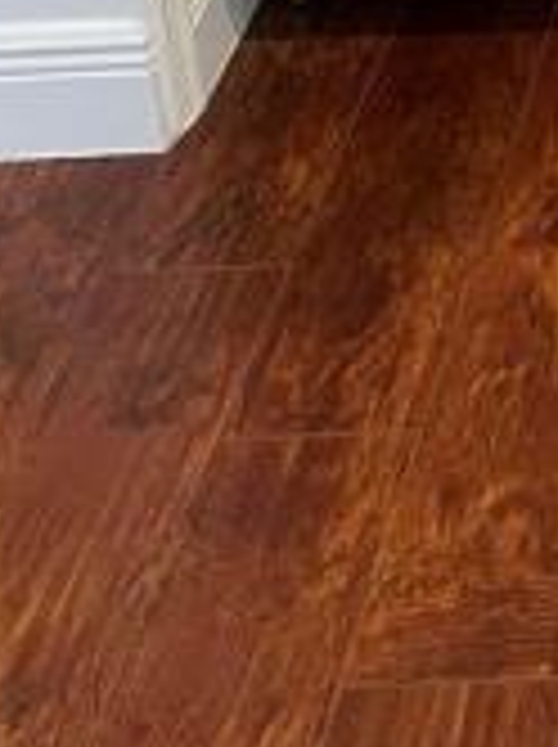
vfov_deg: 15.7
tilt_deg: -17.9
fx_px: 2435
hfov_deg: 11.8
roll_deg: +1.5
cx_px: 1071
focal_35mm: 113
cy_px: -464
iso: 160
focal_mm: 5.7
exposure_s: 1/60
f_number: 1.5
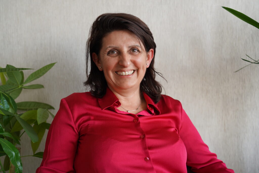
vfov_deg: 27.0
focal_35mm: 50
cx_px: 130
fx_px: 360
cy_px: 86
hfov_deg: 39.6
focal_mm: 50
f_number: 4
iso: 1000
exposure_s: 1/160
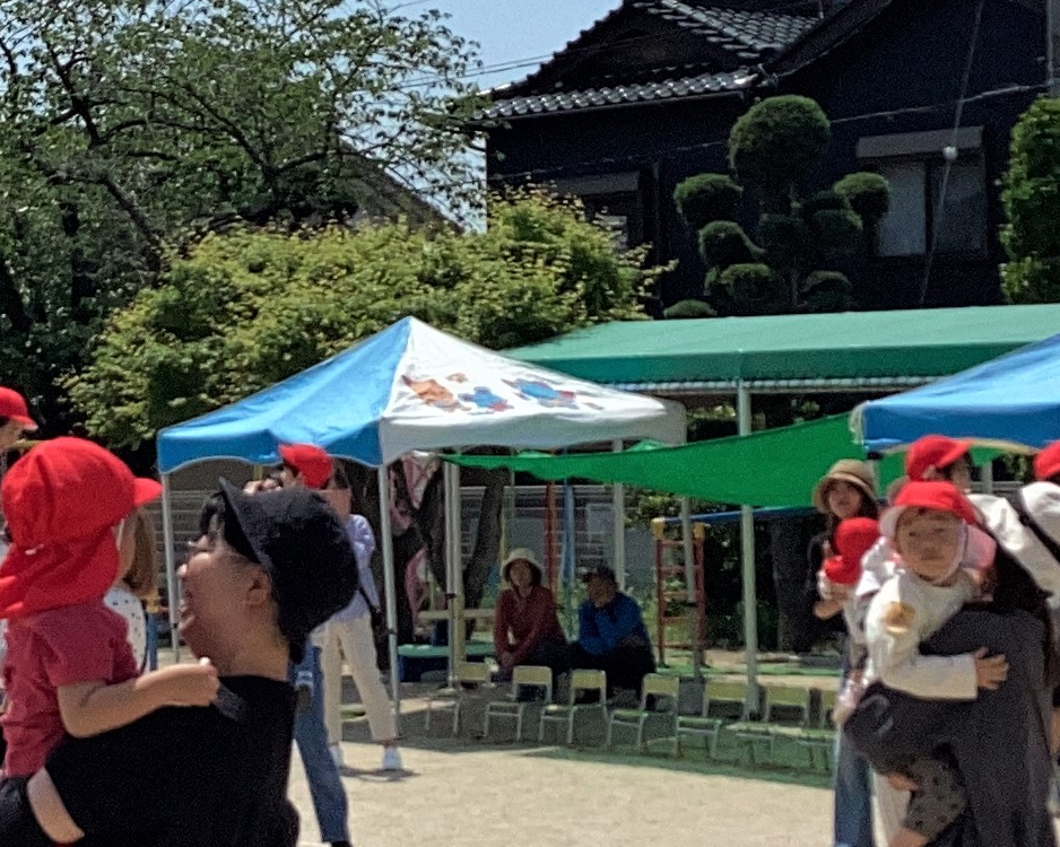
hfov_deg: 31.1
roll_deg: -0.8
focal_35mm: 58
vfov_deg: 26.1
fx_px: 1819
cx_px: 948
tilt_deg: +1.1
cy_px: 565
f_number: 2.4
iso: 25
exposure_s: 1/2717
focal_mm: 3.3
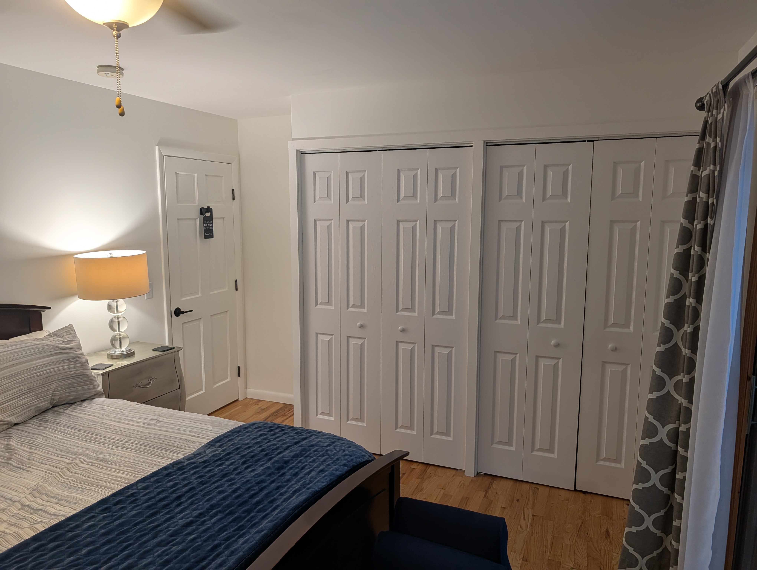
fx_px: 526
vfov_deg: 56.9
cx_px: 378
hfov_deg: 71.5
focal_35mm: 24
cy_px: 285
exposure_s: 1/60
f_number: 1.68
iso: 79
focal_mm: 6.9
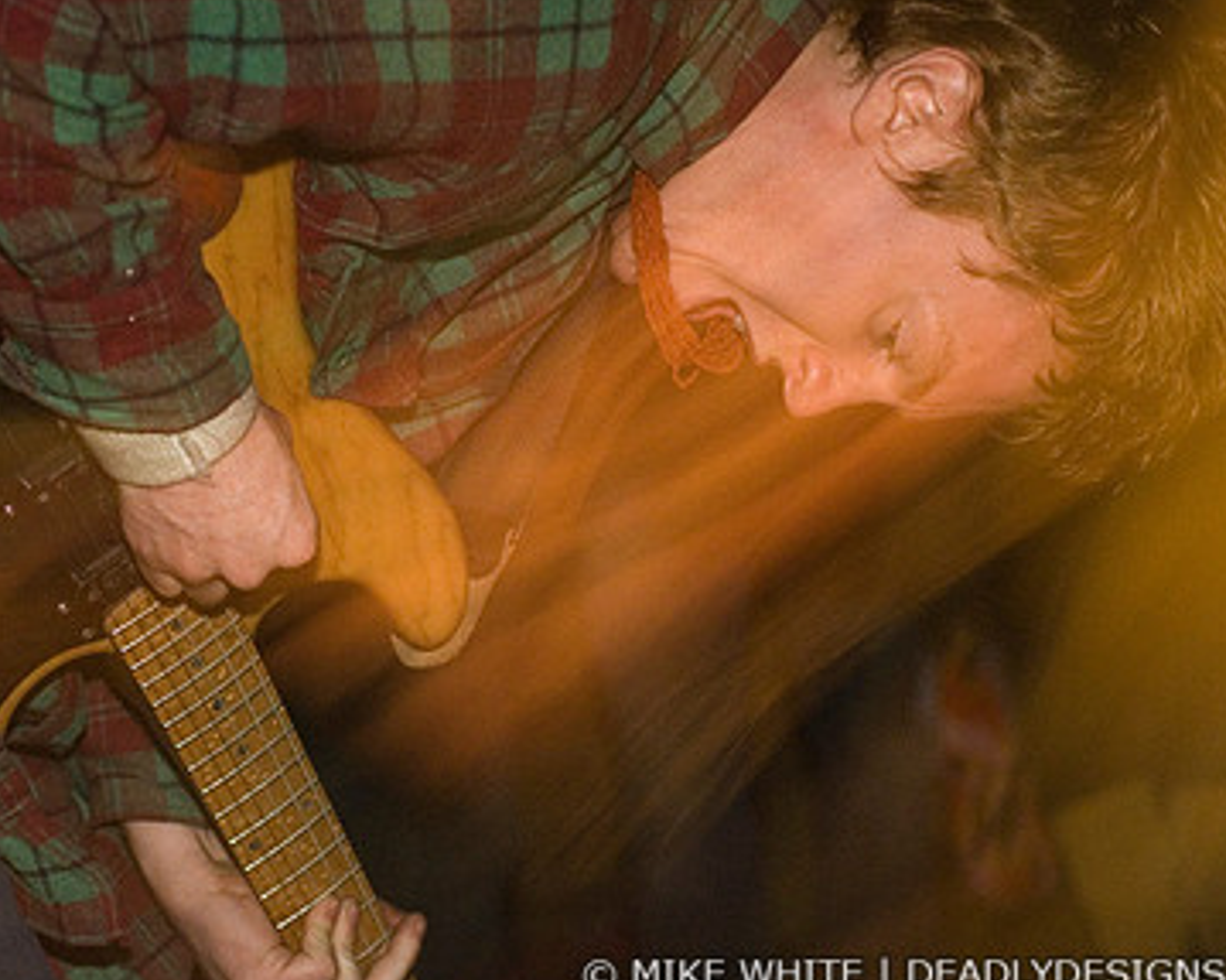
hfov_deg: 17.6
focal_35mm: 109
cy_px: 345
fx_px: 3954
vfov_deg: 14.1
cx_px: 352
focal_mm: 48
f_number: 2.8
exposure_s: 1/13
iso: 1600
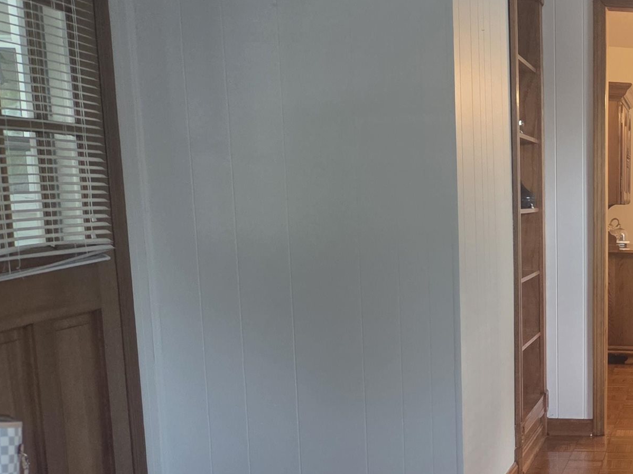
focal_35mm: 59
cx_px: 780
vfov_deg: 24.3
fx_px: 1079
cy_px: 404
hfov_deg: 28.1
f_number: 1.8
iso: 320
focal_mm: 5.4
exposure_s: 1/120
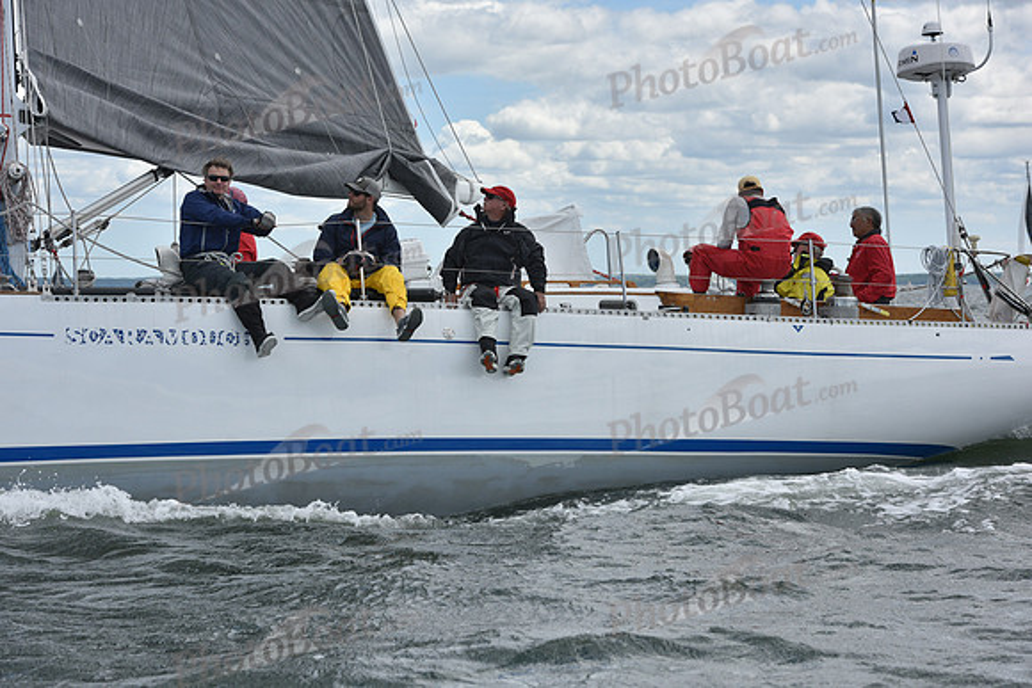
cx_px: 516
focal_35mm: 105
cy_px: 344
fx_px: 3011
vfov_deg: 13.0
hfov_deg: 19.5
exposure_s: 1/1250
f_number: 8
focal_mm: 105
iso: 320
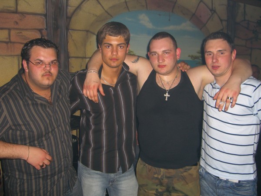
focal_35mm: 38
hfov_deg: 49.0
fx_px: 287
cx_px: 130
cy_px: 98
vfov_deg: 37.7
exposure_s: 1/60
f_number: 2.8
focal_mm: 7.9
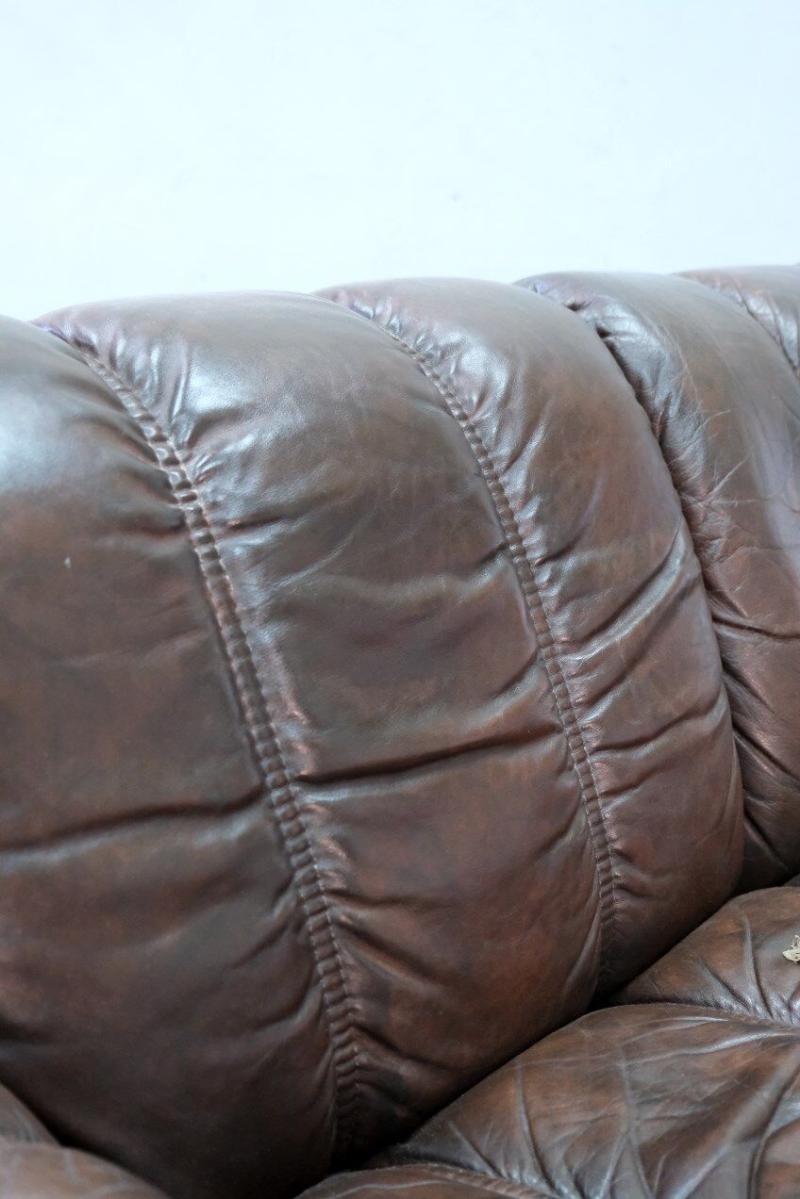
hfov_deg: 32.6
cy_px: 600
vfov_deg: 47.4
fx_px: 1367
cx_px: 400
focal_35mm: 41
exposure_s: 1/40
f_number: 4
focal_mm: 27.5
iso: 6400
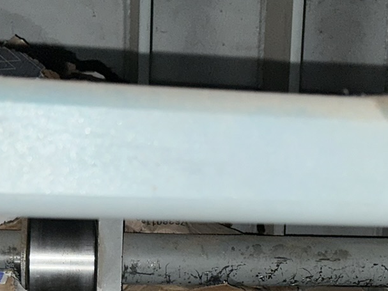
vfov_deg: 18.0
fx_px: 908
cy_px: 245
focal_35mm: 81
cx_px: 229
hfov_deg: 24.1
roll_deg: -2.3
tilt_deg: -5.0
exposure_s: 1/4
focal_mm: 6.86
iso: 64
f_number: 1.78
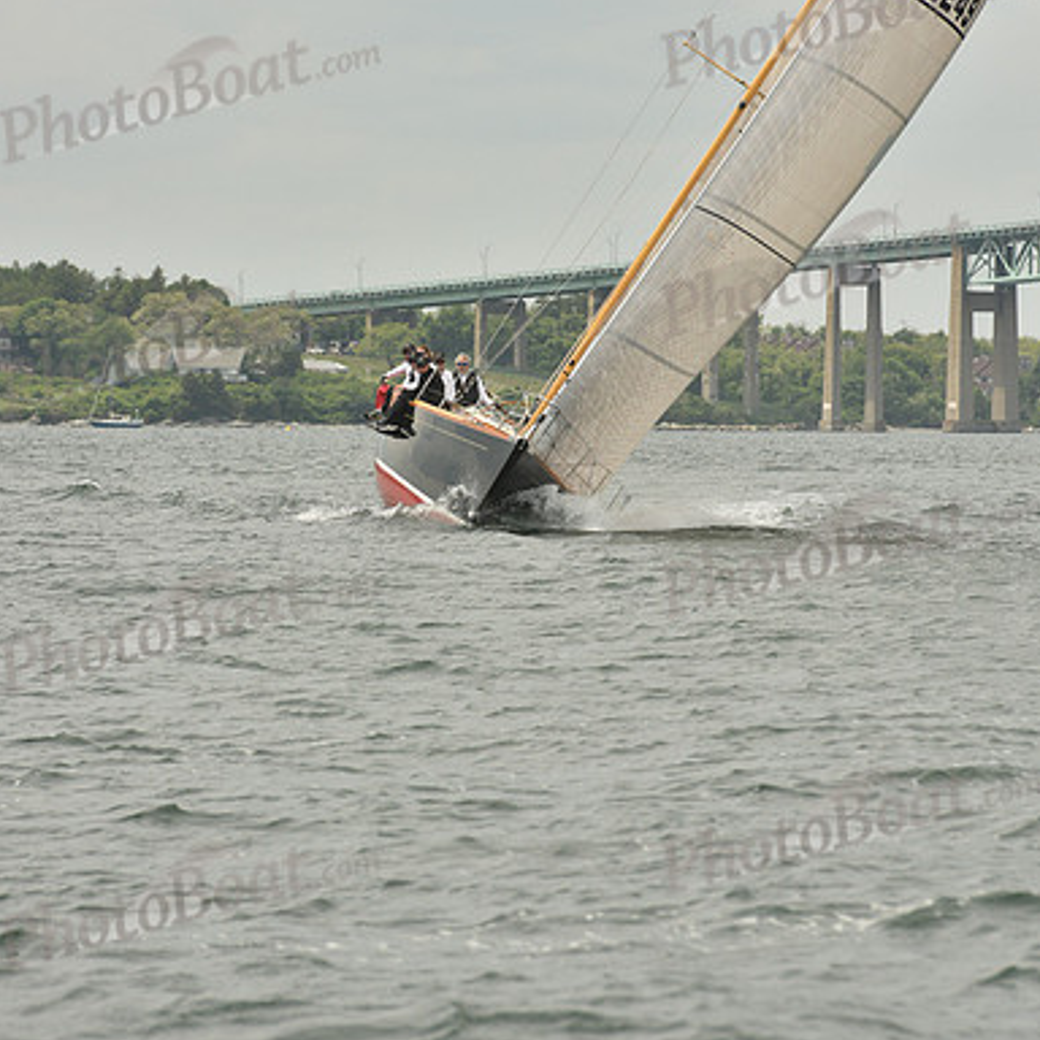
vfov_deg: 6.8
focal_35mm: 257
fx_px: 8736
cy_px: 447
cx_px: 521
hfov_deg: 6.8
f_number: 11
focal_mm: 200
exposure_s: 1/1000
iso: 400
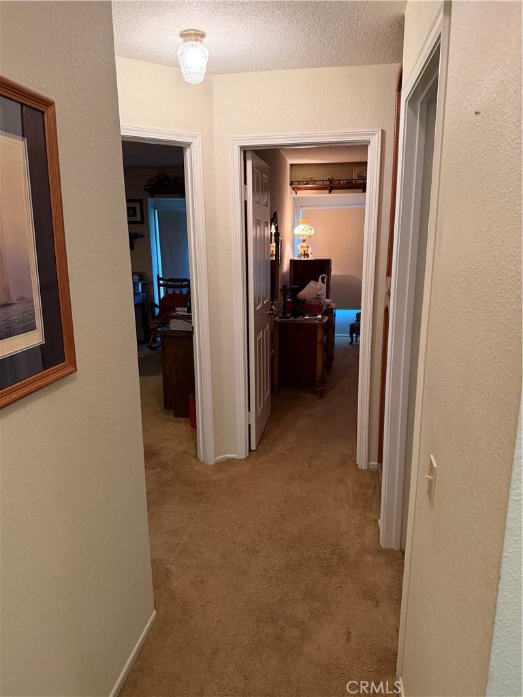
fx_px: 483
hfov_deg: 56.8
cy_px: 348
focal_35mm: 24
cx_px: 262
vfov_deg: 71.6
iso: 500
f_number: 1.78
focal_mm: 6.76
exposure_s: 1/60
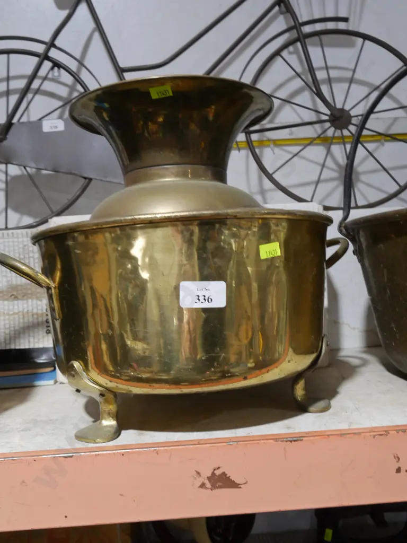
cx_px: 204
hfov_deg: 44.2
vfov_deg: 56.8
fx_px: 502
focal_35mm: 32
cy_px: 272
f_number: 7.1
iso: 1600
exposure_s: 1/60
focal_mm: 16
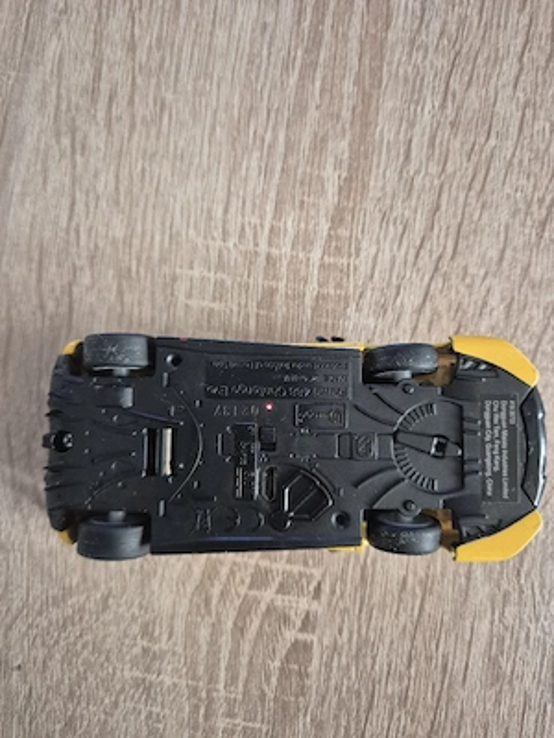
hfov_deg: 58.9
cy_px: 369
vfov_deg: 73.9
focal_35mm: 23
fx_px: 491
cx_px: 277
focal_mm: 5.4
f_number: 1.8
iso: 1250
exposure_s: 1/100
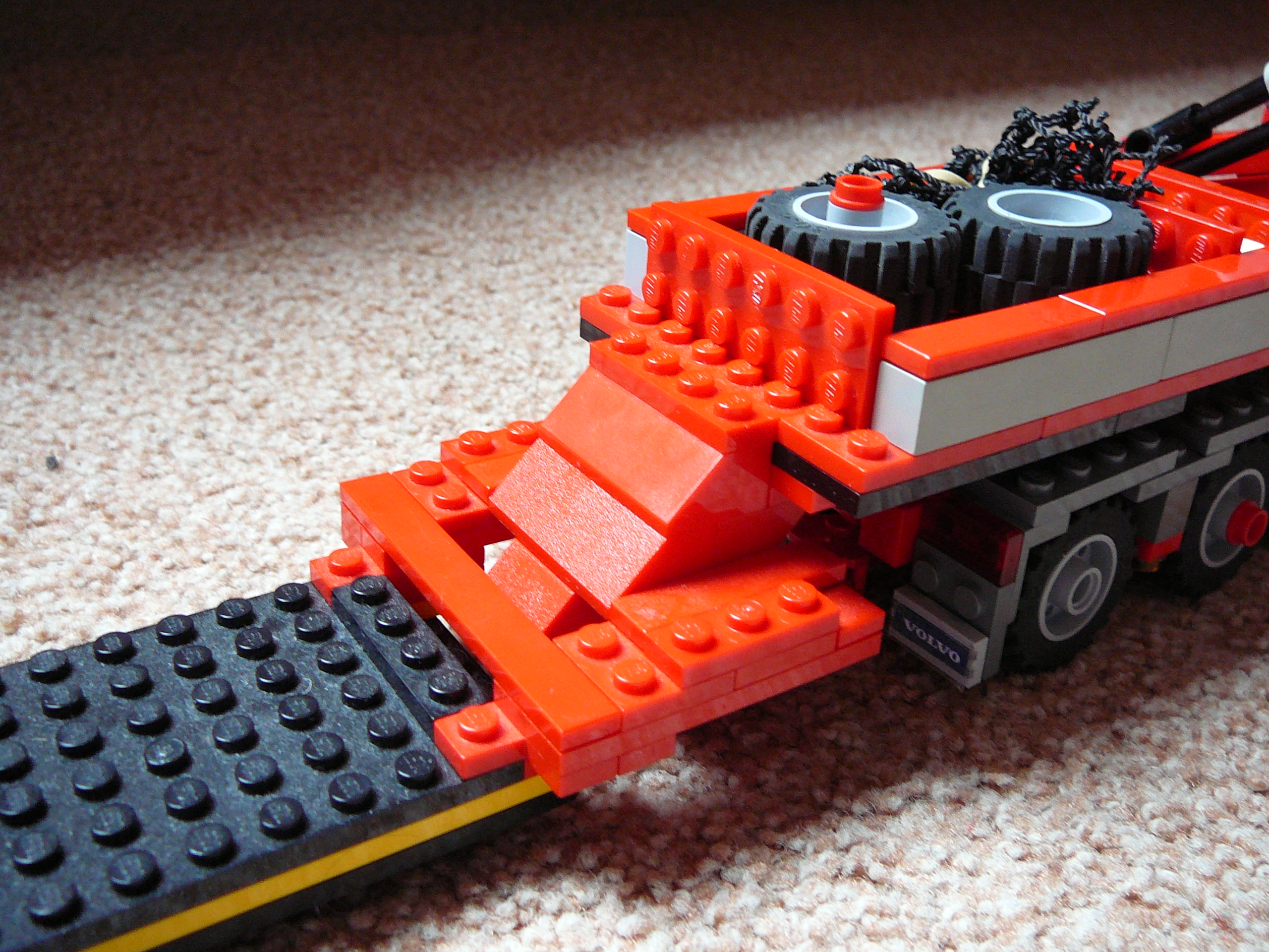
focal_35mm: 35
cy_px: 476
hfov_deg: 52.6
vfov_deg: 40.7
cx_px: 634
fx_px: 1283
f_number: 2.8
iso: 200
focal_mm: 5.2
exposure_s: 1/8
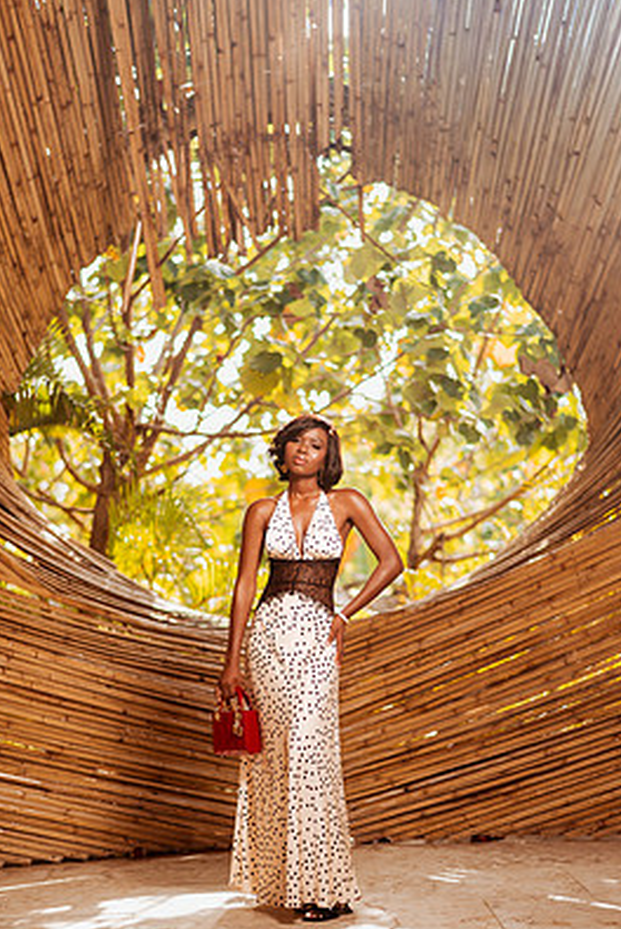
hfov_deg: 20.6
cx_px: 303
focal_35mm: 66
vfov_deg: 30.5
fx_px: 1705
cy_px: 520
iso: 200
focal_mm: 58
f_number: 1.6
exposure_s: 1/2000
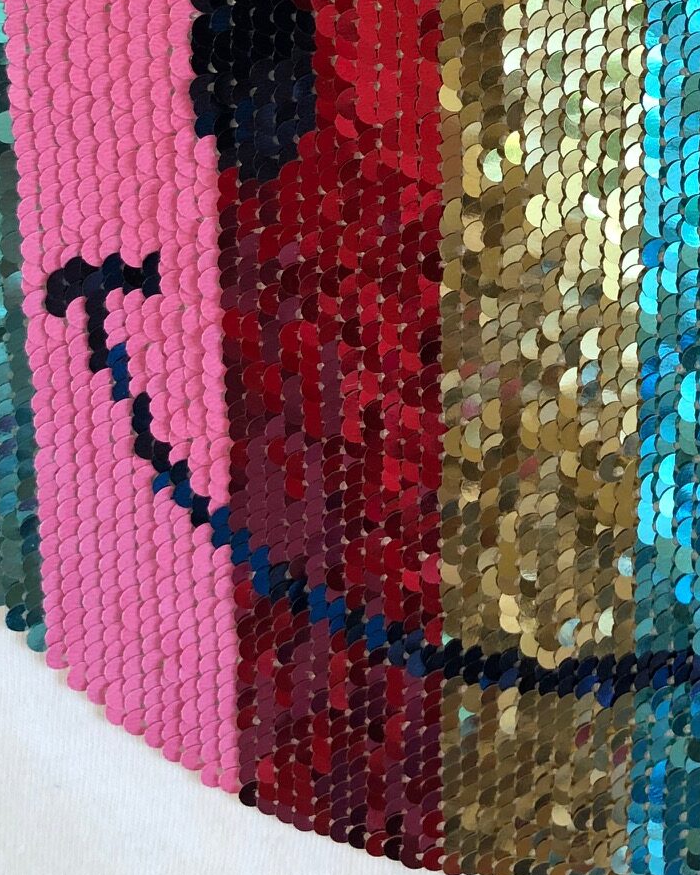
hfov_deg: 23.7
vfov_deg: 28.6
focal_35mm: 63
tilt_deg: -9.8
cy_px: 48
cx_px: 592
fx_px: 1631
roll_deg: +1.1
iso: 32
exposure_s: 1/30
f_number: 1.8
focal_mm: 3.99
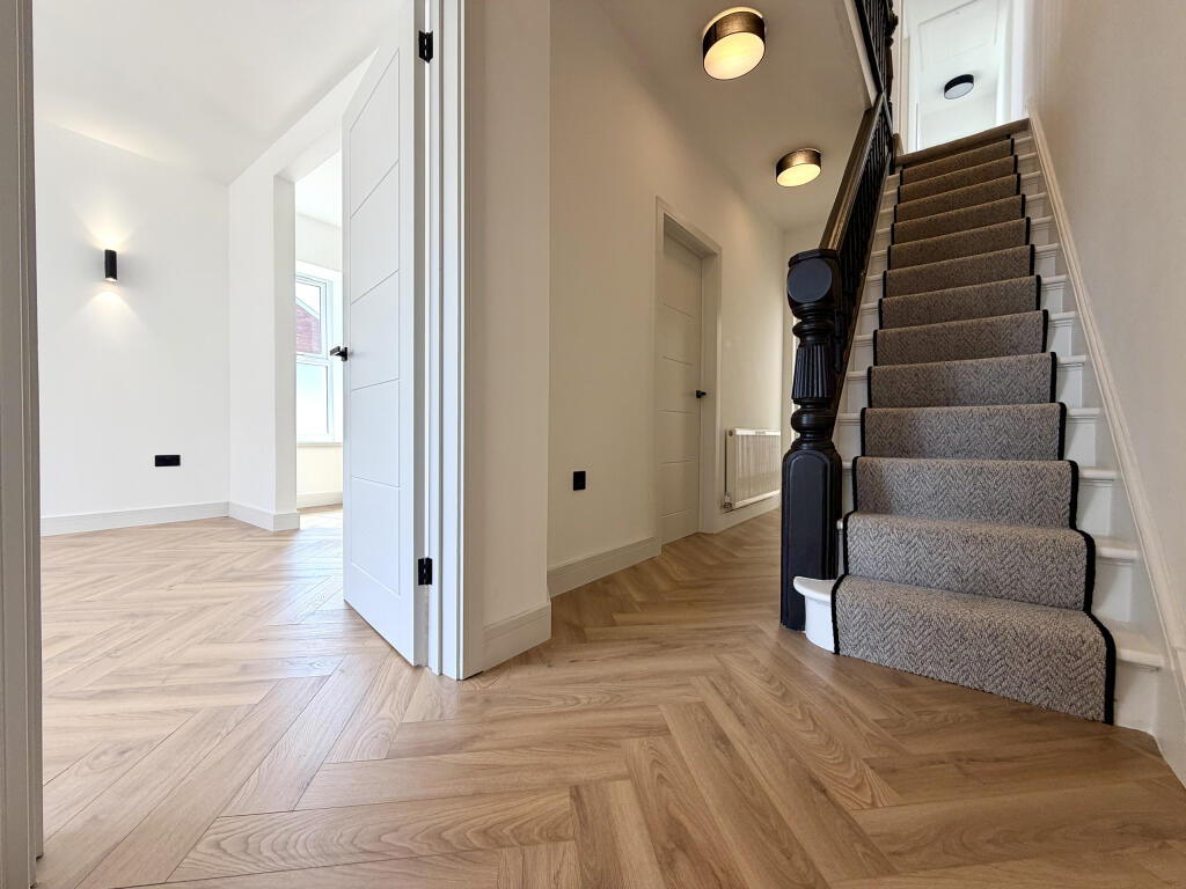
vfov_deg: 85.7
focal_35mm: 14
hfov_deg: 102.1
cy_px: 444
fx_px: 480
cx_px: 593
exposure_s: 1/121
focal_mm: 2.22
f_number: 2.2
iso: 80
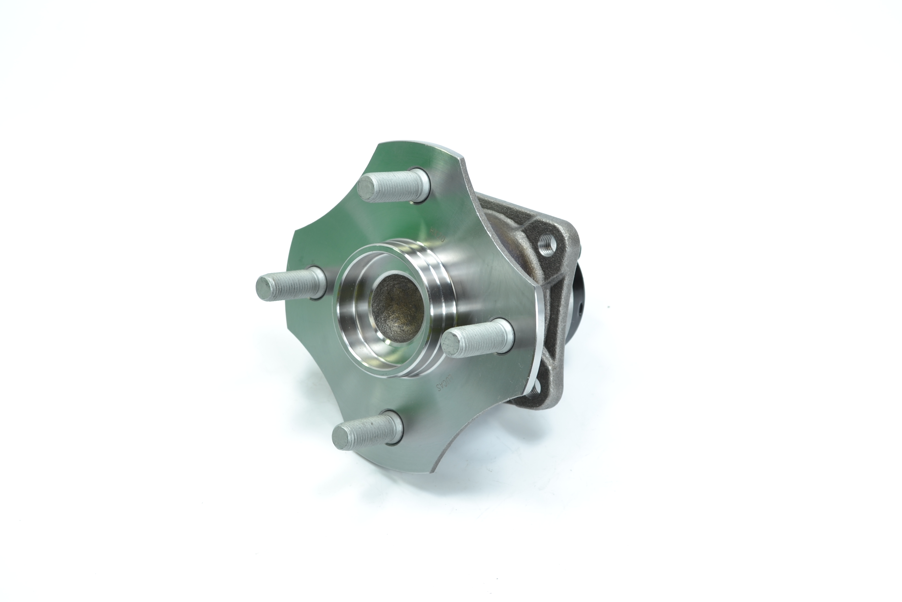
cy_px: 301
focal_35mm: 69
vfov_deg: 19.7
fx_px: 1729
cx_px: 451
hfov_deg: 29.2
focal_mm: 46
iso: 100
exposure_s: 1/25
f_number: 7.1
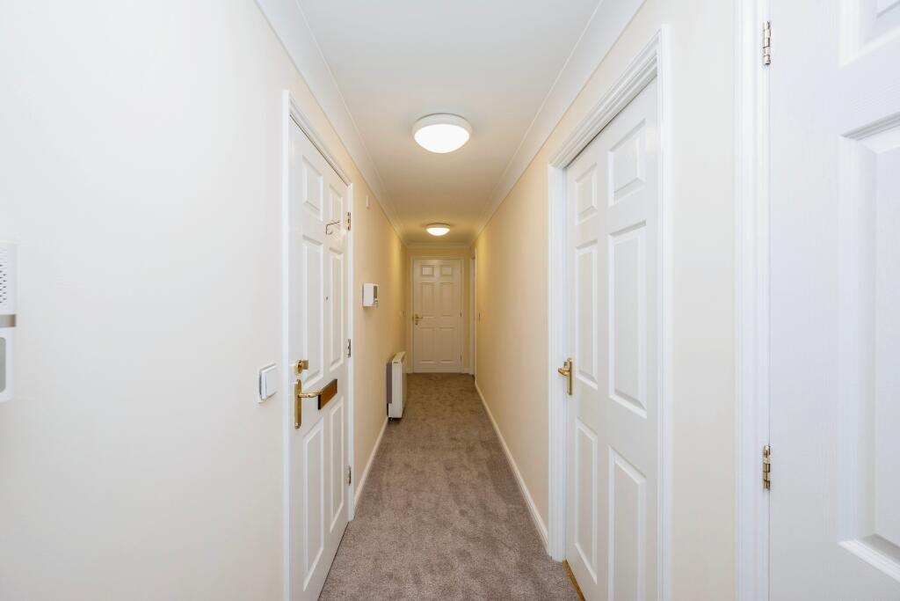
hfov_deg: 104.2
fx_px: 350
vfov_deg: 81.2
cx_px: 450
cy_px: 300
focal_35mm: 14
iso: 400
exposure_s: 1/25
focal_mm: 14
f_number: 8
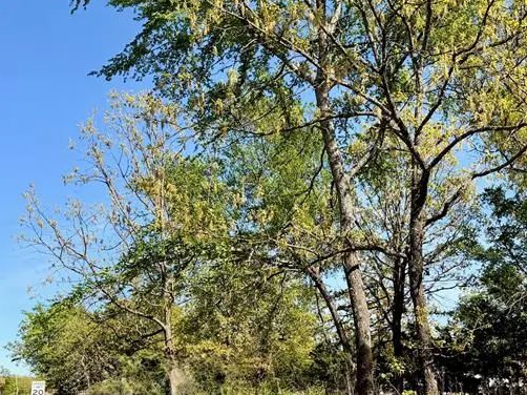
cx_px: 303
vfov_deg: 29.2
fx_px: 746
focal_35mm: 49
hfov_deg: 38.8
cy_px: 295
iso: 100
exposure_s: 1/3279
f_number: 1.78
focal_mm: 6.76
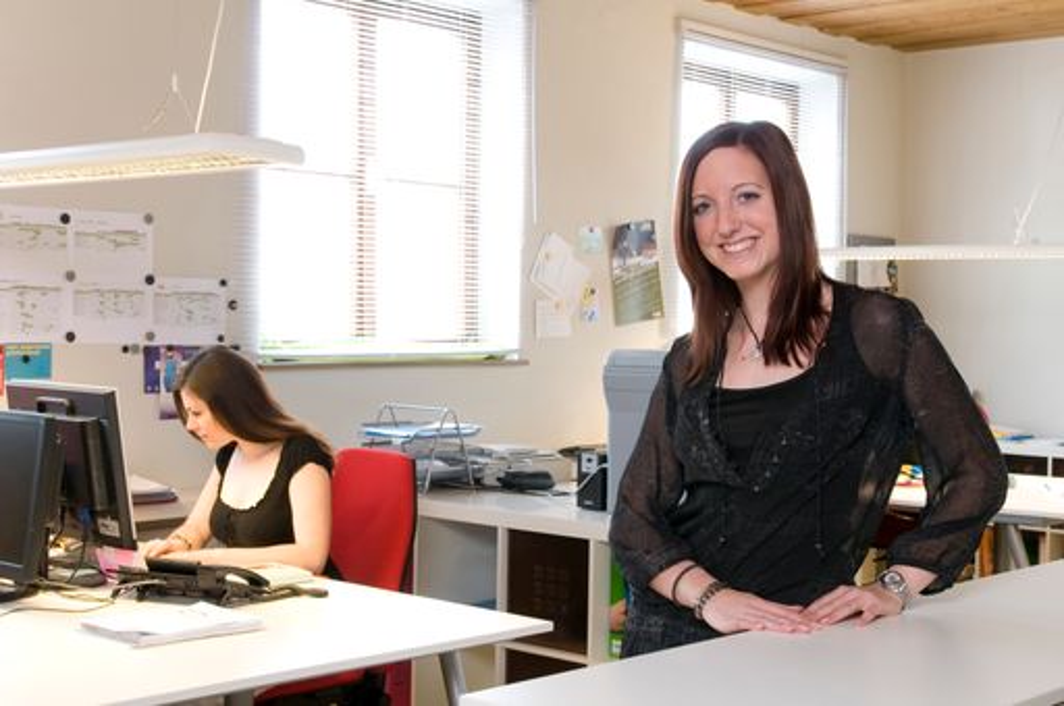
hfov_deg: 36.9
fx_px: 1594
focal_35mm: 54
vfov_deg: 25.0
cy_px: 353
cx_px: 532
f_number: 9
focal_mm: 36
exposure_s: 1/8
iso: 200
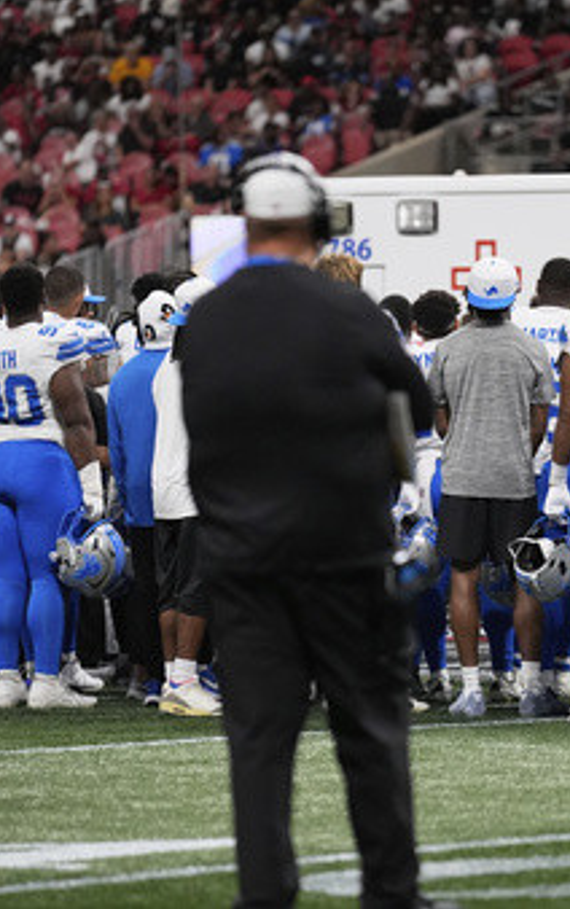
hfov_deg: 4.4
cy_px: 456
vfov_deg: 7.0
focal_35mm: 299
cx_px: 471
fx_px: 7413
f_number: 2.8
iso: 4000
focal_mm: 194
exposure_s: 1/5000
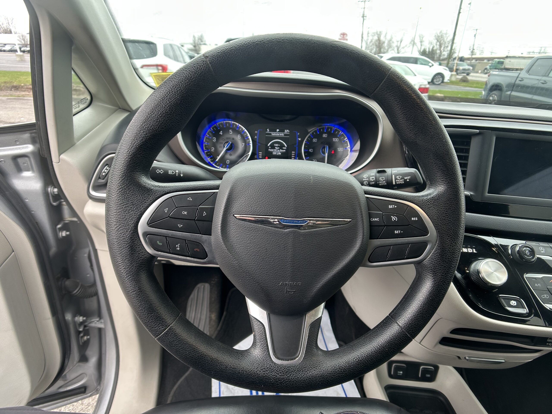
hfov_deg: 67.3
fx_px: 415
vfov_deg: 53.1
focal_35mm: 26
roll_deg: -1.5
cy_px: 207
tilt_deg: -26.0
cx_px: 276
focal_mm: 5.7
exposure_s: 1/121
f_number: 1.5
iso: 64
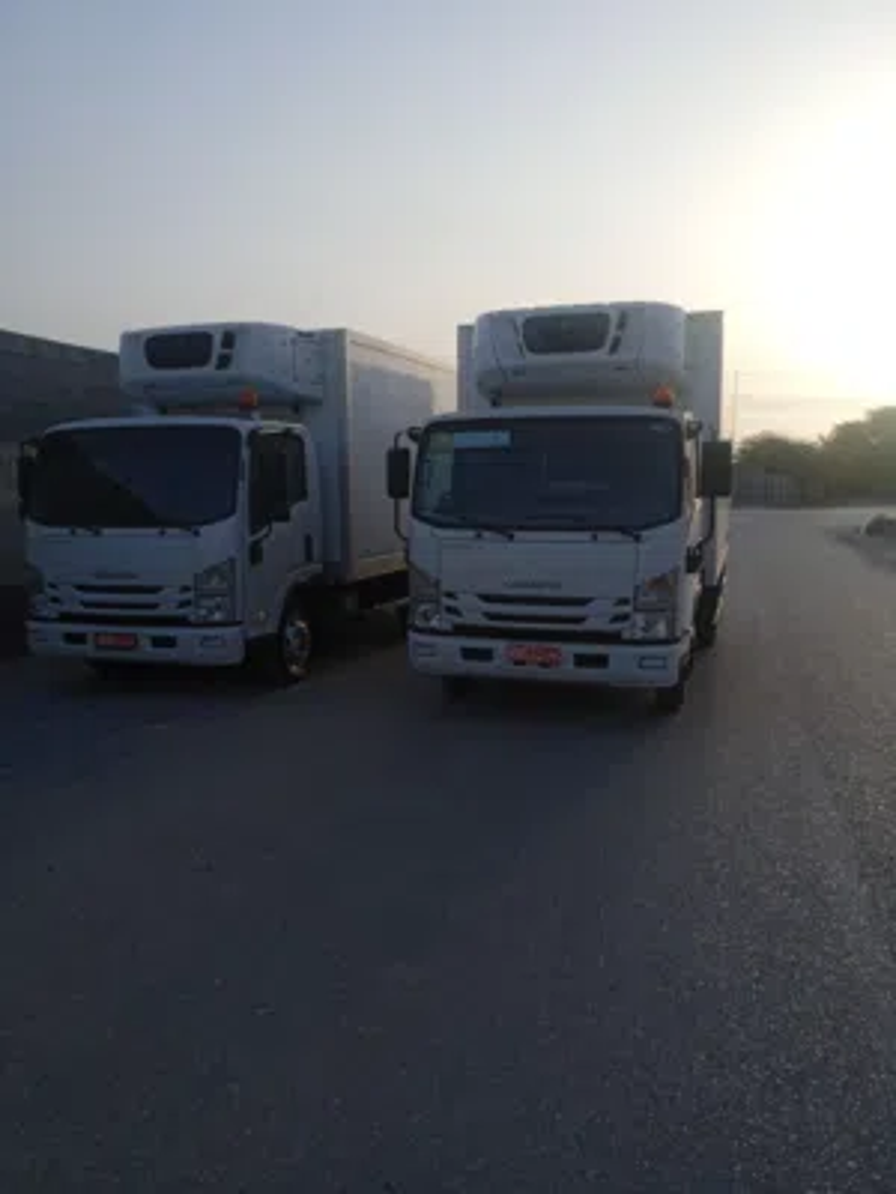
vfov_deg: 63.4
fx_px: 966
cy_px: 597
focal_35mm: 28
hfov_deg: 49.7
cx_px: 448
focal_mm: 3.43
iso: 100
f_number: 2.2
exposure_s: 1/1147
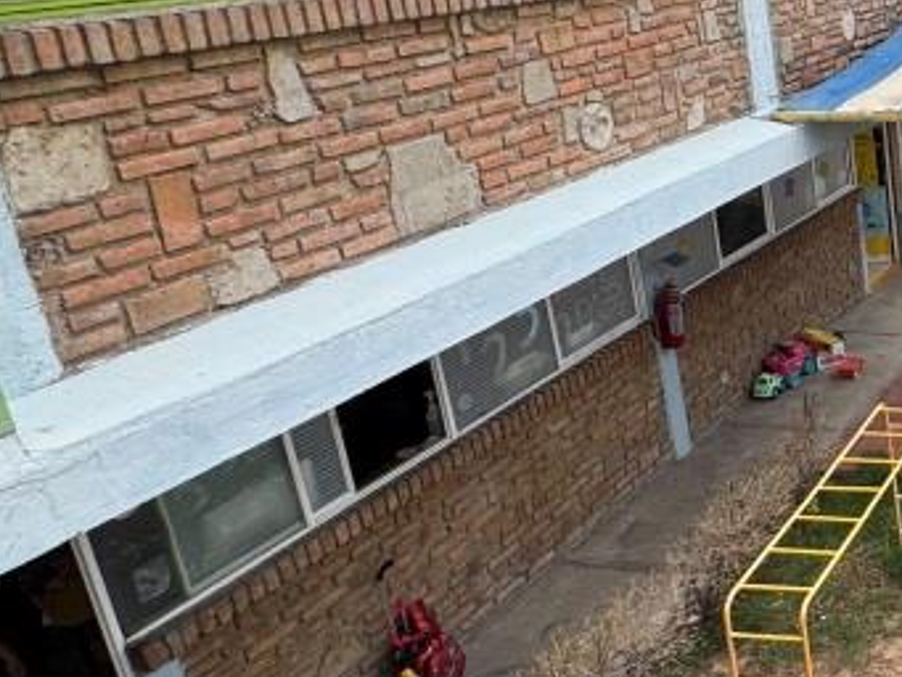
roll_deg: +0.6
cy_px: 206
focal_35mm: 42
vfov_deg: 33.9
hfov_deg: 31.7
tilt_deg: -17.2
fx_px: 1095
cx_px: 1227
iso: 50
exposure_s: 1/1449
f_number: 2.2
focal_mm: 2.22
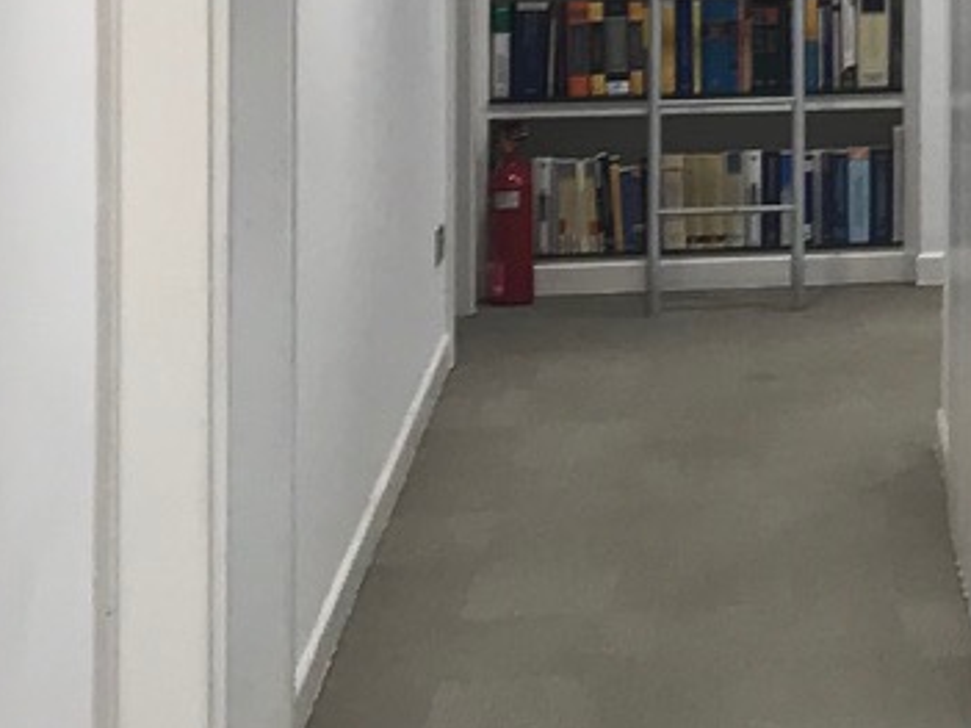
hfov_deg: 11.7
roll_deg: +0.7
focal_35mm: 161
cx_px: 1533
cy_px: -424
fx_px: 4515
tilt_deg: +0.3
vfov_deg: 8.9
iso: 25
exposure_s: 1/50
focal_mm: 3.99
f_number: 1.8
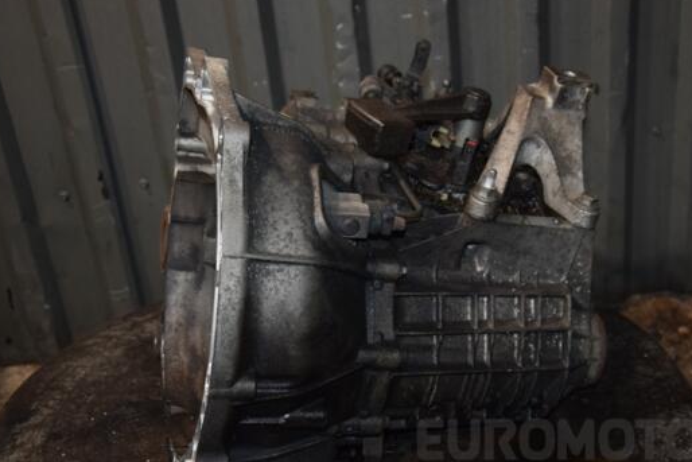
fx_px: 942
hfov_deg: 40.3
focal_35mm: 49
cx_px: 392
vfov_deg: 27.5
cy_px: 260
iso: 800
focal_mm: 28
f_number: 5
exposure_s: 1/60
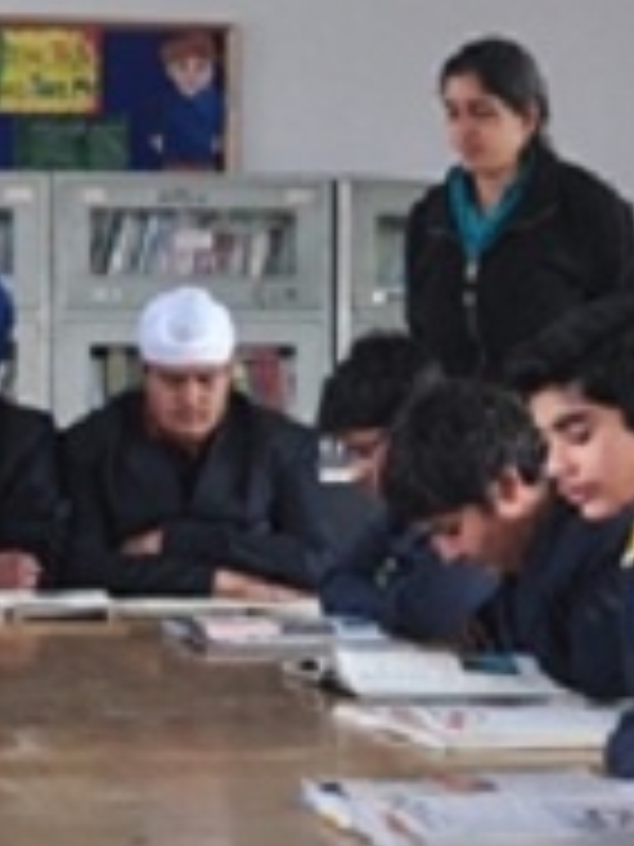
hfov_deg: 10.8
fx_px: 3366
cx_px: 373
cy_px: 490
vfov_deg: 14.3
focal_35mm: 138
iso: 500
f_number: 7.1
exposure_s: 1/40
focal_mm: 25
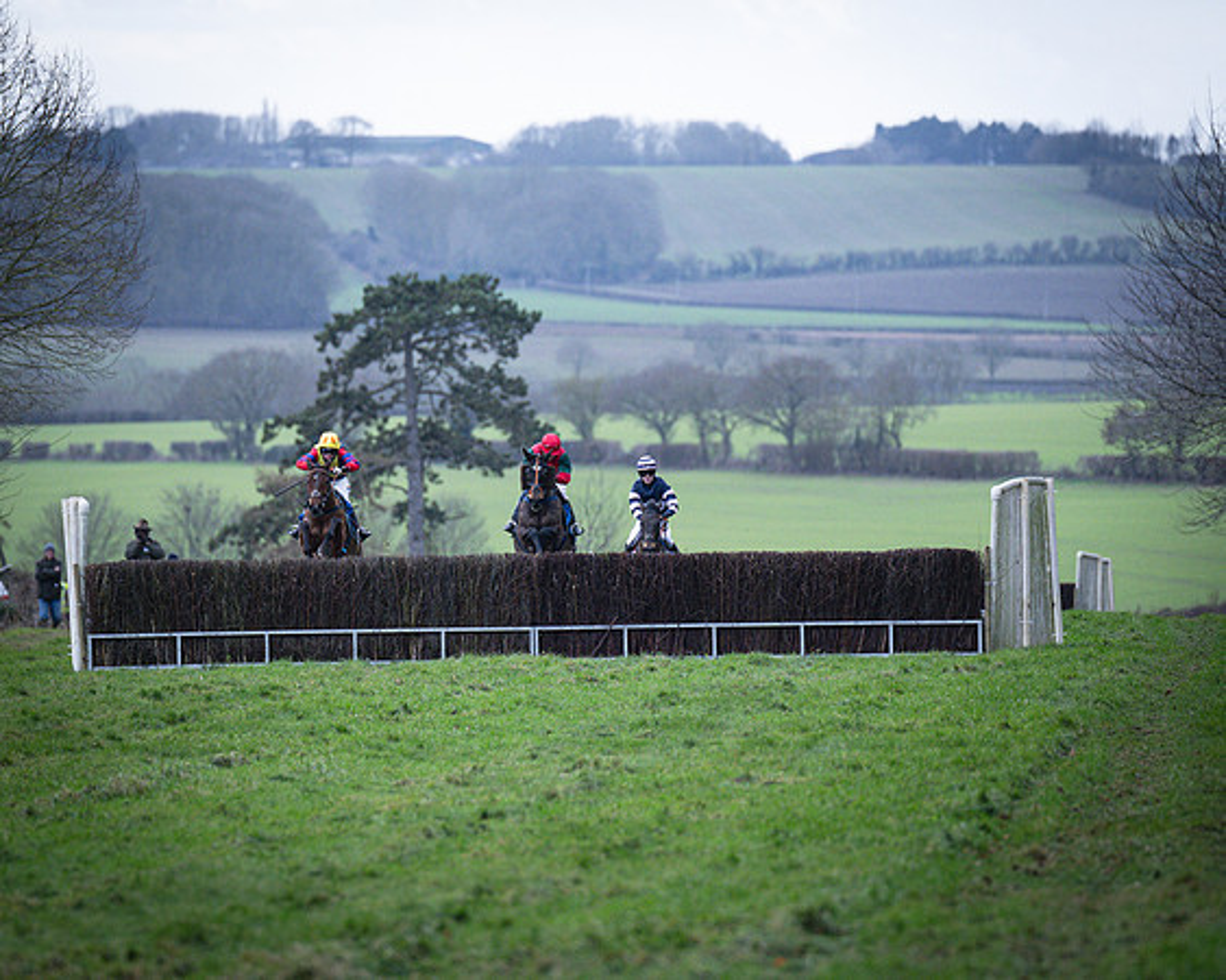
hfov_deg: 4.9
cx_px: 565
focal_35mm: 396
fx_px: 14356
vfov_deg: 3.9
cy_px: 463
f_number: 2.8
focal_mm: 200
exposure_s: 1/2000
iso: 800
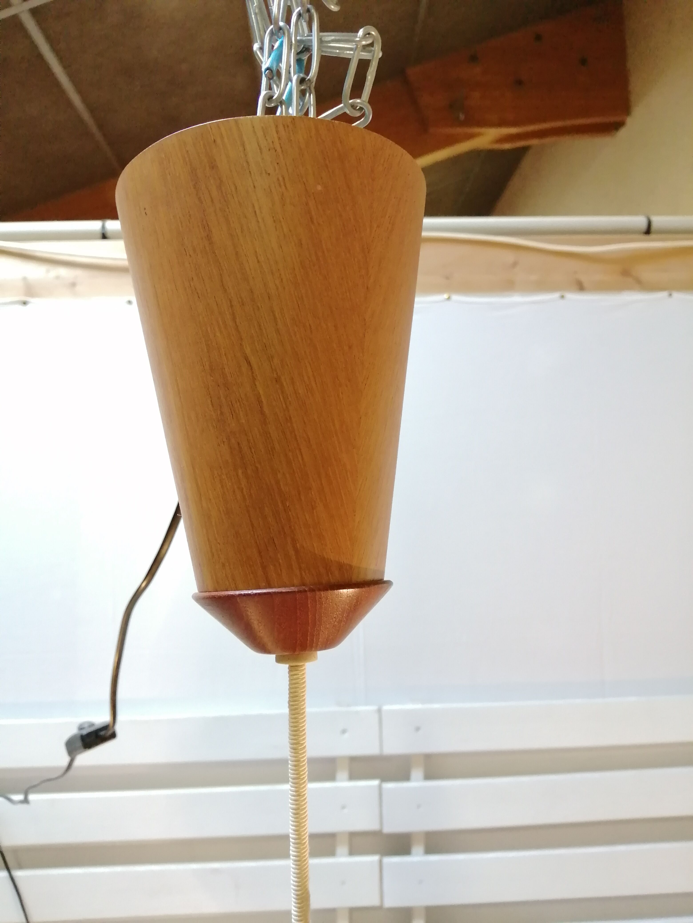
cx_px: 346
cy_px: 462
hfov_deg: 53.1
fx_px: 694
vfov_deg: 67.3
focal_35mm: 26
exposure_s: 1/25
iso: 320
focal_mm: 3.46
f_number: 1.8
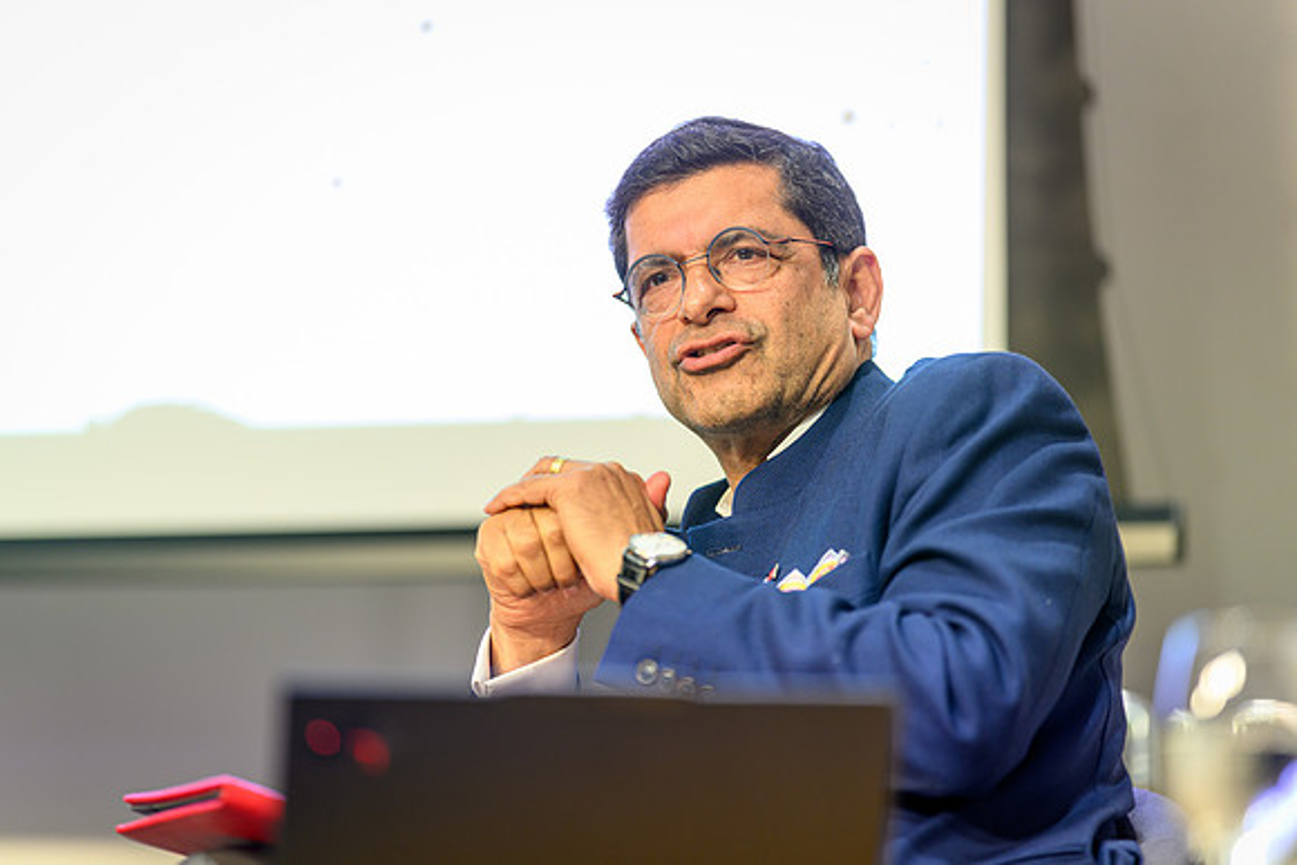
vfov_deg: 10.1
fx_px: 4877
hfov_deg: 15.1
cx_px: 648
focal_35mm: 135
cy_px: 432
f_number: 1.8
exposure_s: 1/200
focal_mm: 135
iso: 720
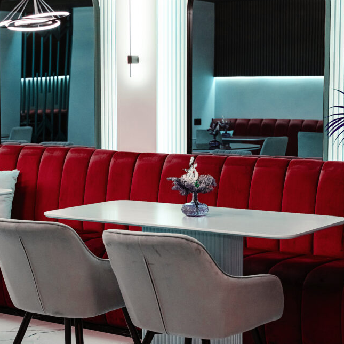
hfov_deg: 21.4
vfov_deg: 21.4
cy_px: 189
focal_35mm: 81
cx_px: 167
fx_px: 911
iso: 800
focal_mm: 60
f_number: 5.6
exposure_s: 1/80
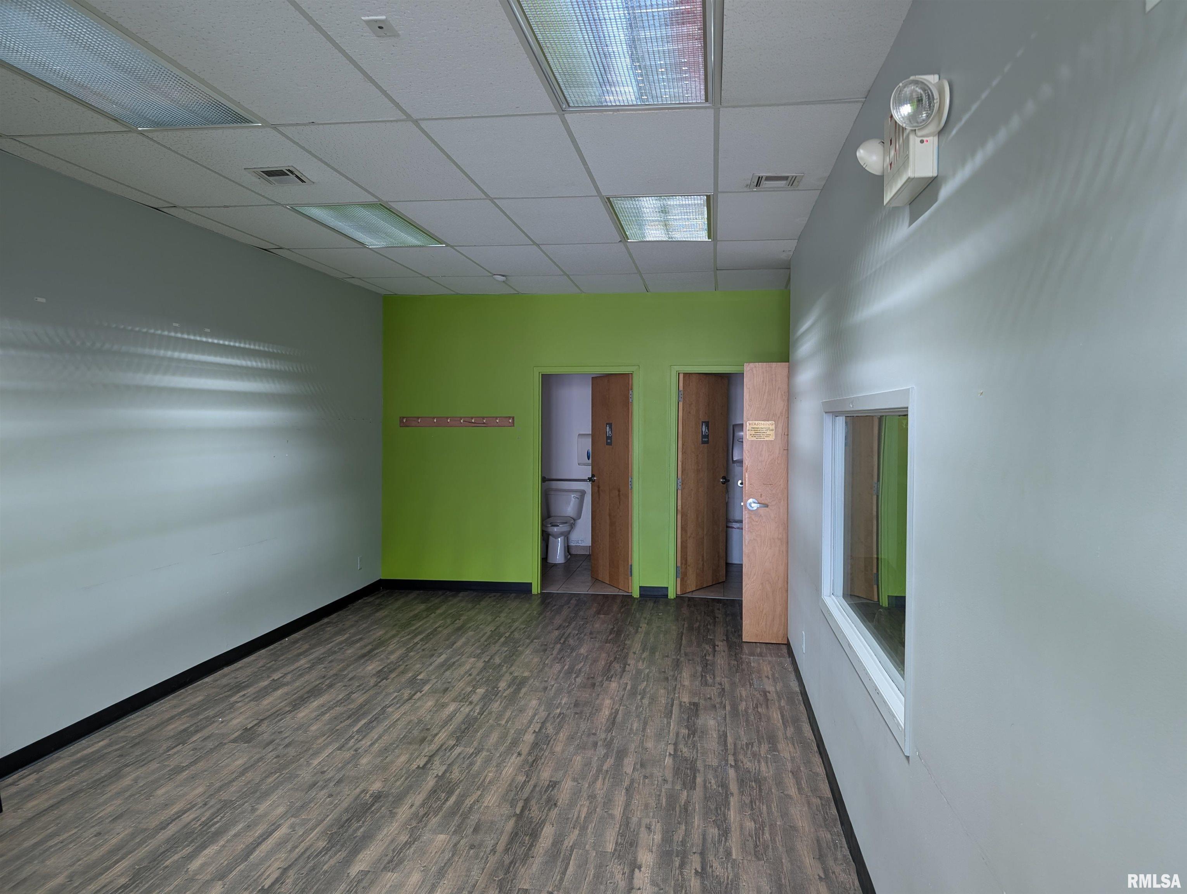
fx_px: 824
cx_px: 594
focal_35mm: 24
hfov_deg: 71.5
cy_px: 447
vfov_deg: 56.9
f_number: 1.68
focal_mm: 6.9
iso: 61
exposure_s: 1/24
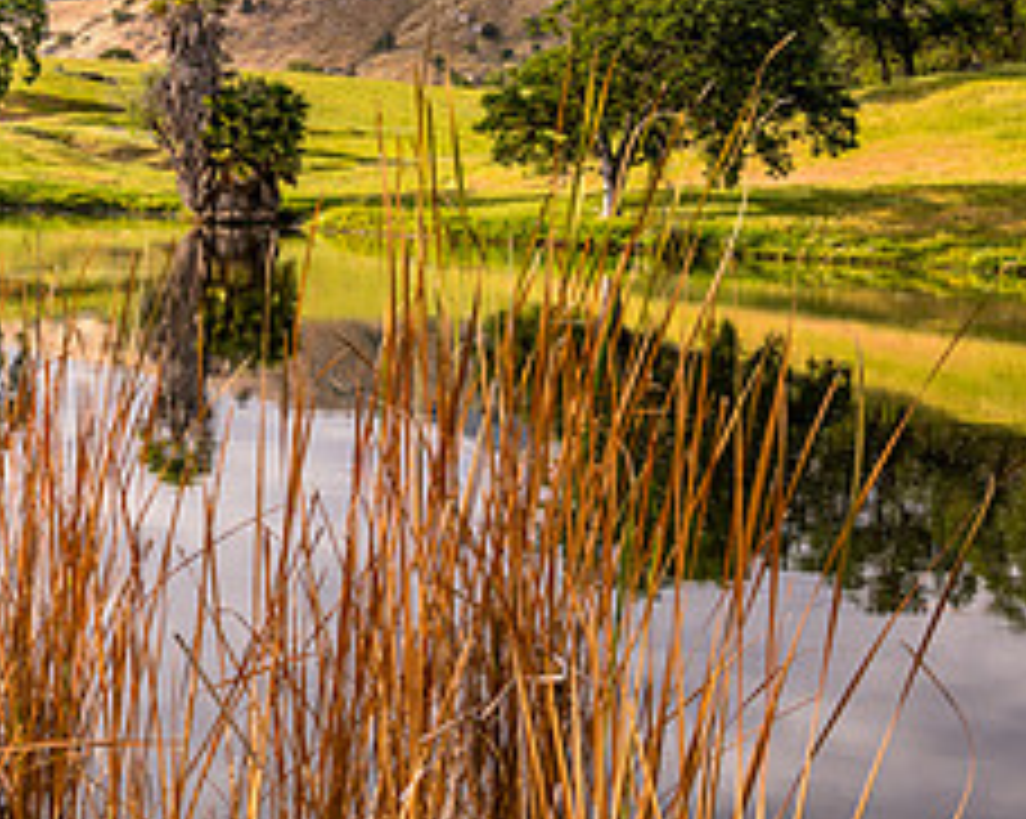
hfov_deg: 25.8
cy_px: 79
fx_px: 2033
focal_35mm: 67
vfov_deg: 22.2
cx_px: -148
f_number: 8
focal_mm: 28
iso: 64
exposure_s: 1/50
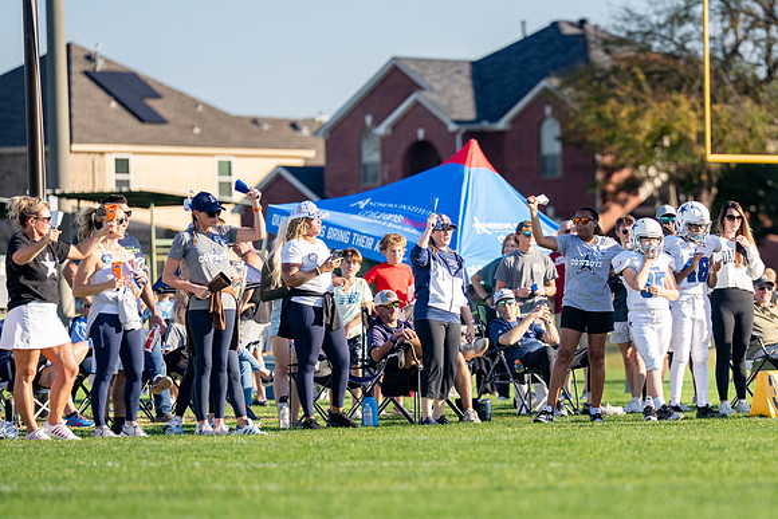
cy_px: 289
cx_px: 589
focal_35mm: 307
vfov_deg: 4.5
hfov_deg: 6.7
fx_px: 6640
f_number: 2.8
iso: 320
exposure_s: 1/3200
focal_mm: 200
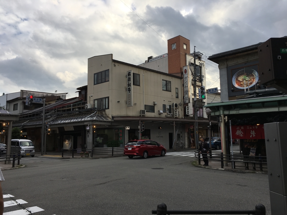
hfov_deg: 61.7
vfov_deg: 48.2
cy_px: 108
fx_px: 240
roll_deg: +1.1
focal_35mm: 29
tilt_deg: +5.9
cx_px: 144
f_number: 2.2
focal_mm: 4.15
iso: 25
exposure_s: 1/635
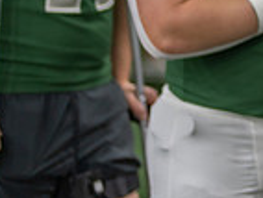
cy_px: -133
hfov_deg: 9.0
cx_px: 483
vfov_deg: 6.9
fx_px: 1598
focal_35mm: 210
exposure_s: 1/500
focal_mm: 50
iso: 160
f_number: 1.2
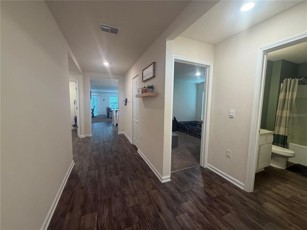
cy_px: 115
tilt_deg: -5.9
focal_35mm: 14
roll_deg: -0.9
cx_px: 154
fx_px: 124
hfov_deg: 102.1
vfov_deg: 85.7
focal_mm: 2.22
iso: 250
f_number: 2.2
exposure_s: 1/60
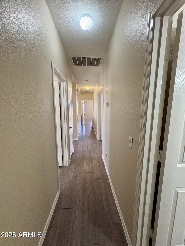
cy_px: 123
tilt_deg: -6.9
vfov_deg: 102.1
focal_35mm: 14
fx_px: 100
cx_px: 92
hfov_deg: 85.7
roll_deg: +0.2
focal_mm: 2.22
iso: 160
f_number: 2.2
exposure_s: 1/60
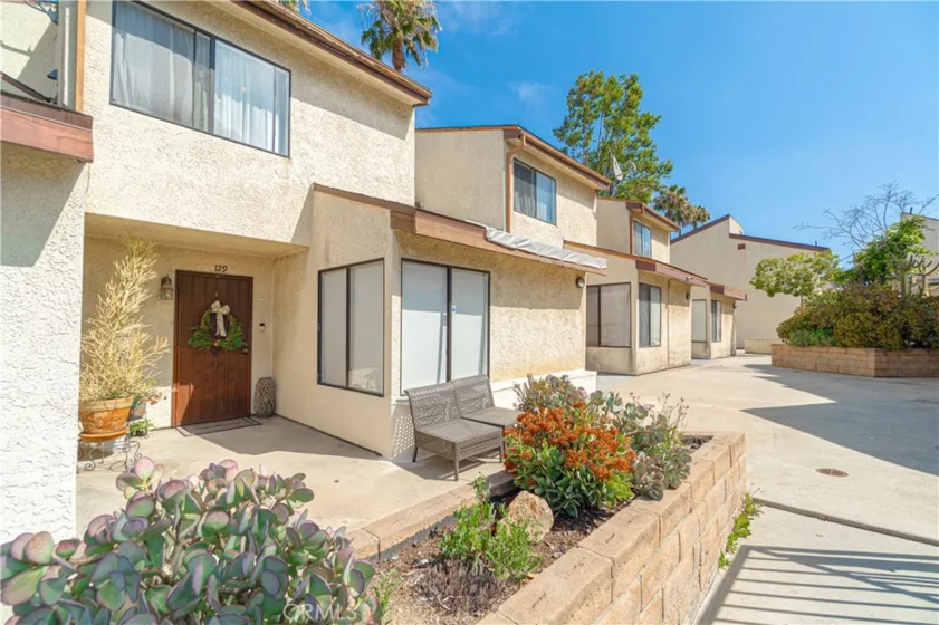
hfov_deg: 100.4
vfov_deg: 77.3
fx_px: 391
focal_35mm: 15
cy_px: 312
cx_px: 470
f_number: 7.1
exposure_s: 1/320
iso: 100
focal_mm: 10
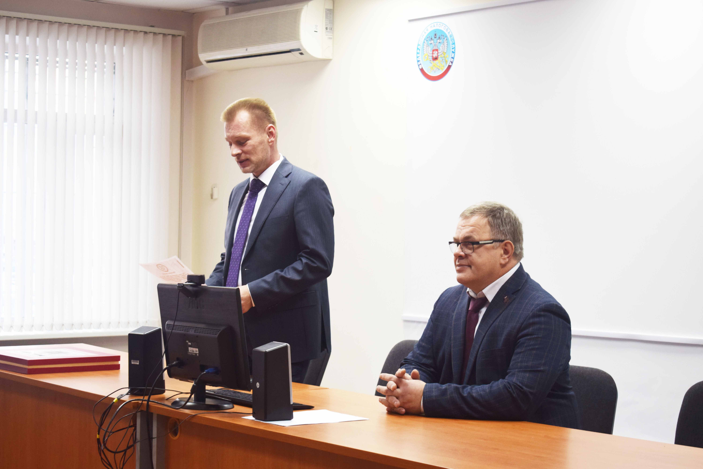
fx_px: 1347
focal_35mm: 69
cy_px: 234
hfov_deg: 29.2
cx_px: 352
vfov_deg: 19.7
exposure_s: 1/60
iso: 560
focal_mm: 46
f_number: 5.3
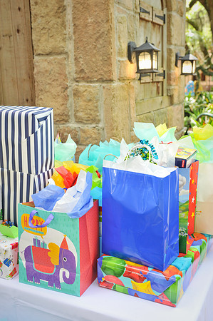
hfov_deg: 29.8
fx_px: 400
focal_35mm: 45
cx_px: 106
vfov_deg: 43.6
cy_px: 160
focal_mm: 45
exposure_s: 1/160
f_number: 5.6
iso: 640
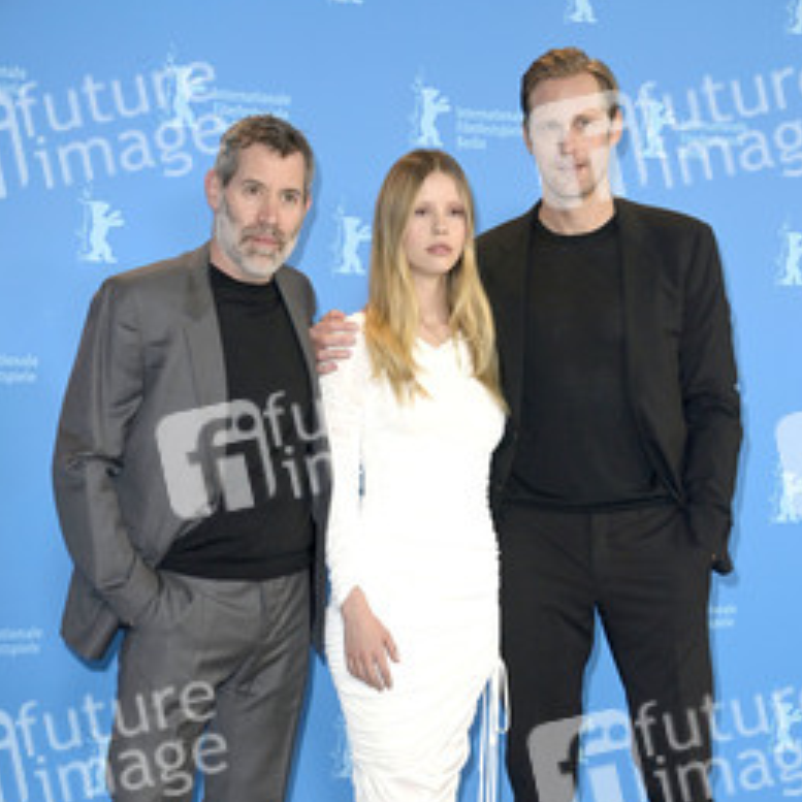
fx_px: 1992
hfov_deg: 22.8
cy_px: 601
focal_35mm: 76
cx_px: 406
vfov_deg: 22.6
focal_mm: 58
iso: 1000
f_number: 5.6
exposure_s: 1/250
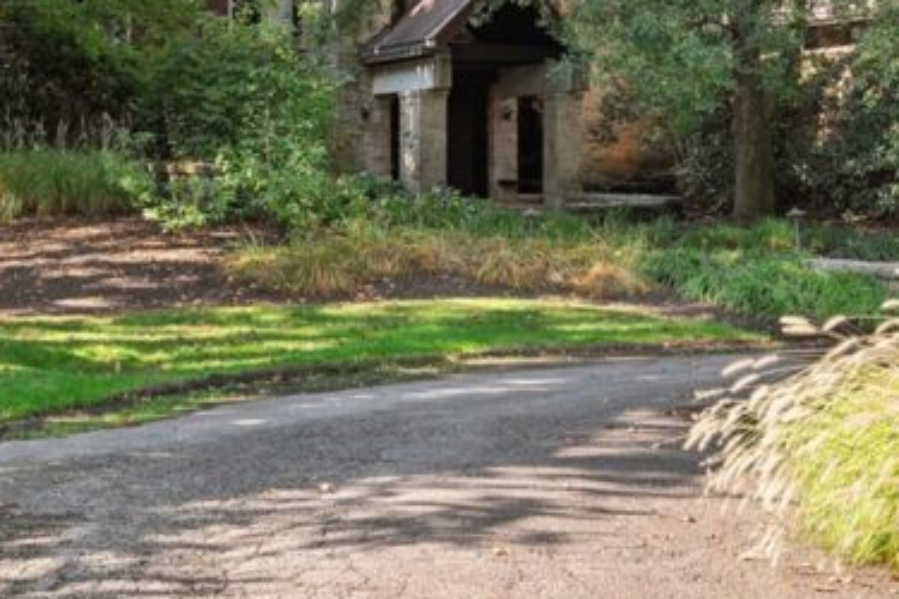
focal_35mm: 64
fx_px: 1598
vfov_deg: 20.6
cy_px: 5
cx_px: 355
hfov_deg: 31.3
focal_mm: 30
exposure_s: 1/250
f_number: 4
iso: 400
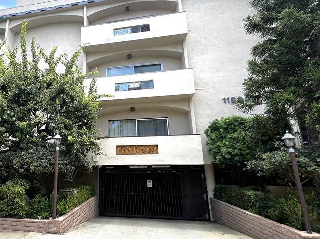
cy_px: 123
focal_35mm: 21
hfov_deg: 75.2
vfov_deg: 63.4
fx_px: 194
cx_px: 94
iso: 32
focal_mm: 1.57
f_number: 1.8
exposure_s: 1/357
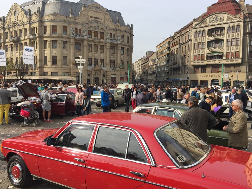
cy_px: 95
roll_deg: -1.2
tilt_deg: -2.8
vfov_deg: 46.8
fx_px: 218
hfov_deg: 60.0
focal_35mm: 30
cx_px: 124
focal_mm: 4.15
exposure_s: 1/1799
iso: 32
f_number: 2.2
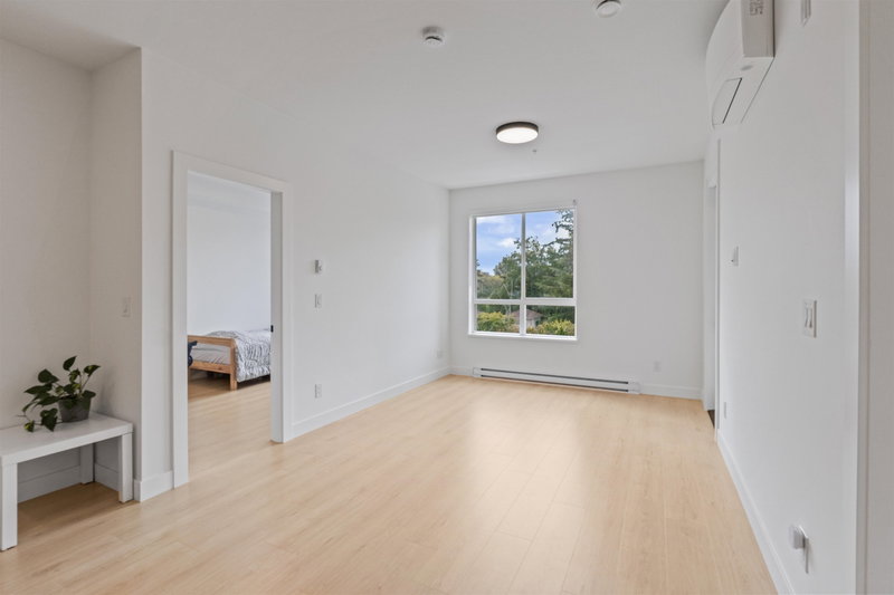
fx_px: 410
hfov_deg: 95.0
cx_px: 447
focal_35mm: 16
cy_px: 298
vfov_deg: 72.0
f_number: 8
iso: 100
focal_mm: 11
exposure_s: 1/10
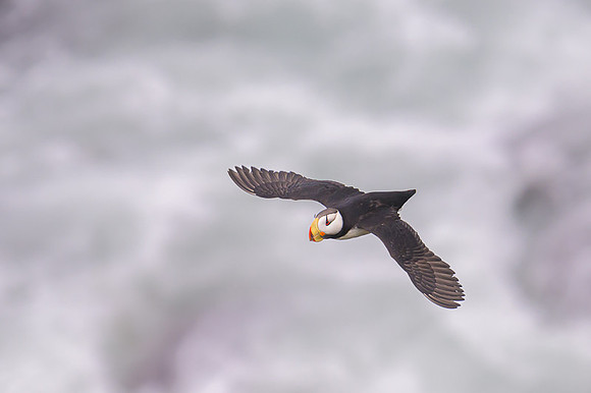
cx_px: 353
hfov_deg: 2.3
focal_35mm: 901
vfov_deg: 1.5
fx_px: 14778
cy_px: 273
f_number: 5.6
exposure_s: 1/3200
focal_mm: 560
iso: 800
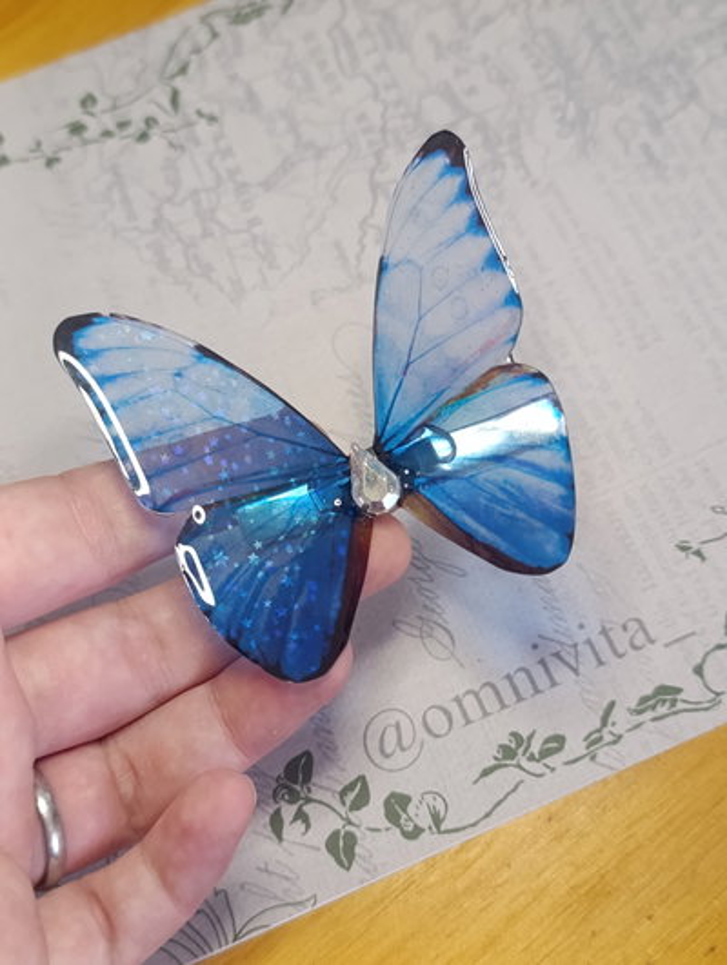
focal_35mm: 23
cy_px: 482
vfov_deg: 73.8
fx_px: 642
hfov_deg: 59.0
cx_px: 364
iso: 800
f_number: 1.6
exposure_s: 1/50
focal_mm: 6.14
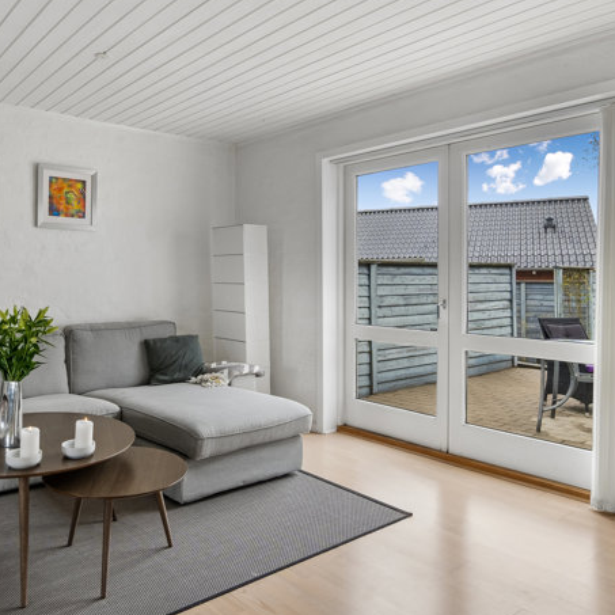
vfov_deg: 59.0
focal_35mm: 27
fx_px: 543
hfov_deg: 57.9
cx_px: 210
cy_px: 288
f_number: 8
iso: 200
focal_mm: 12
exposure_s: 1
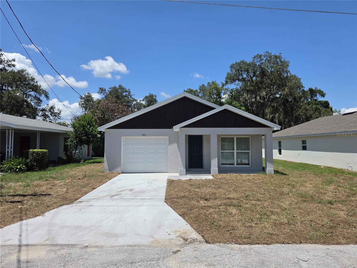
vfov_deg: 58.9
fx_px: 237
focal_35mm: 23
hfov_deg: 73.9
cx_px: 178
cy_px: 134
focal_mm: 6.5
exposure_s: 1/7939
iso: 50
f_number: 1.4
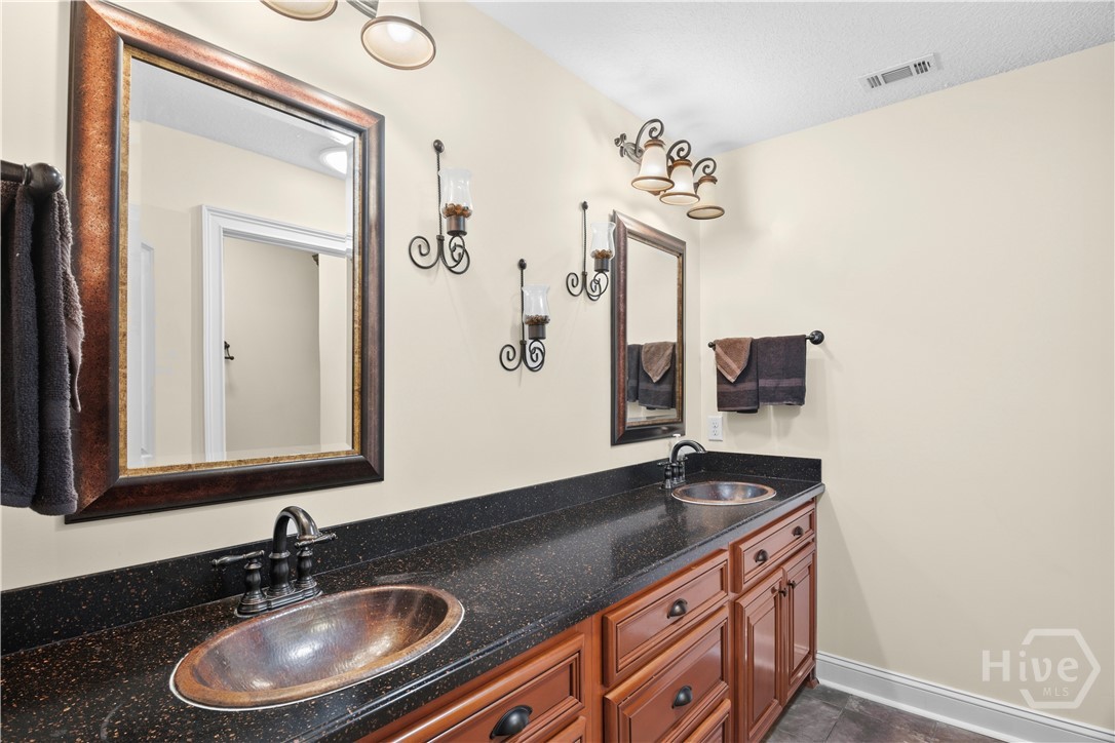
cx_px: 558
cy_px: 372
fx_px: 511
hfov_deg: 95.0
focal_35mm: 16
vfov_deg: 72.1
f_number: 7.1
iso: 250
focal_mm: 11
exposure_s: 1.3
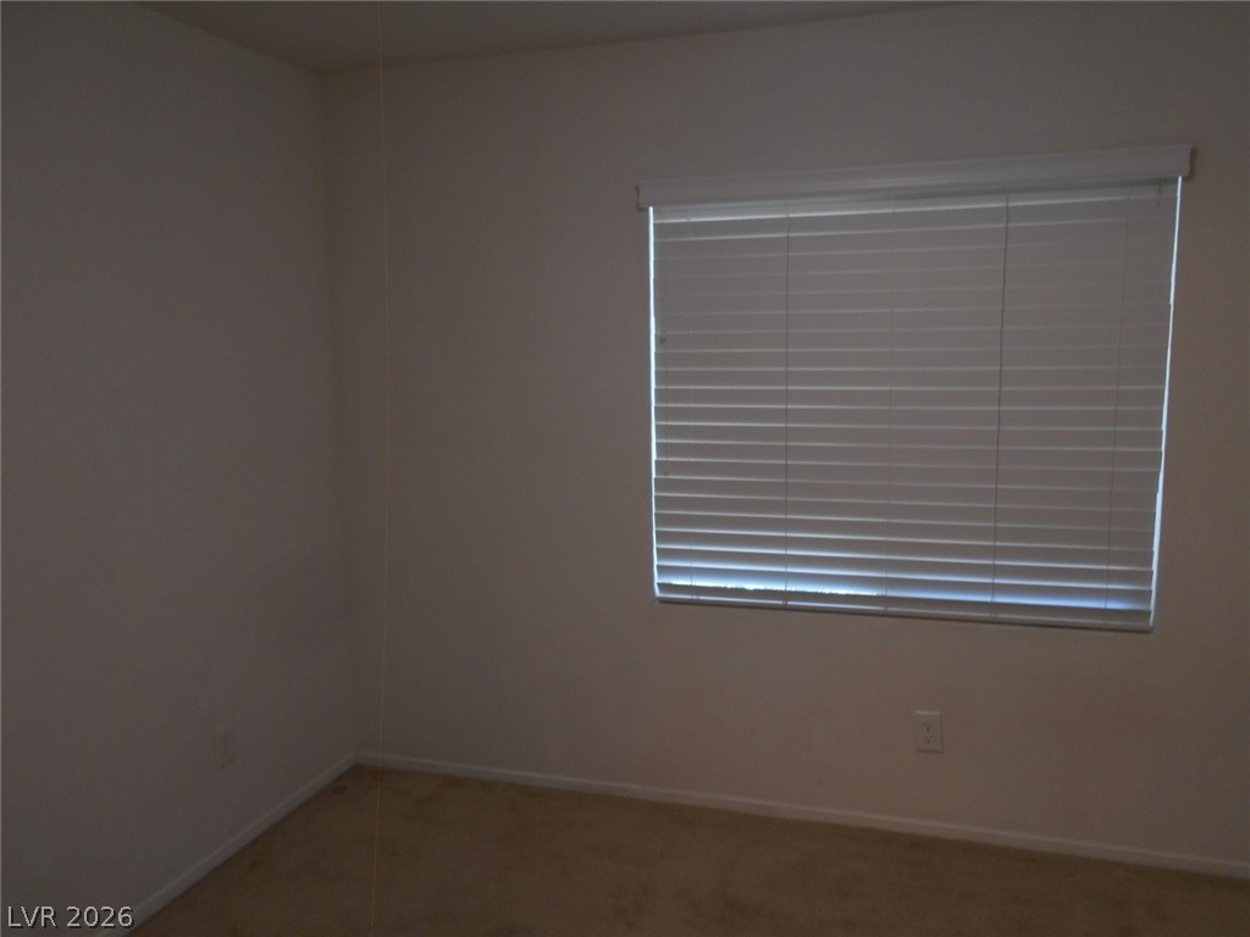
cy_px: 468
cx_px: 625
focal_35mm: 26
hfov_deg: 67.3
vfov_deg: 53.1
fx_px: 939
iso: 100
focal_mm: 4.6
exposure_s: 1/30
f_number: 3.2
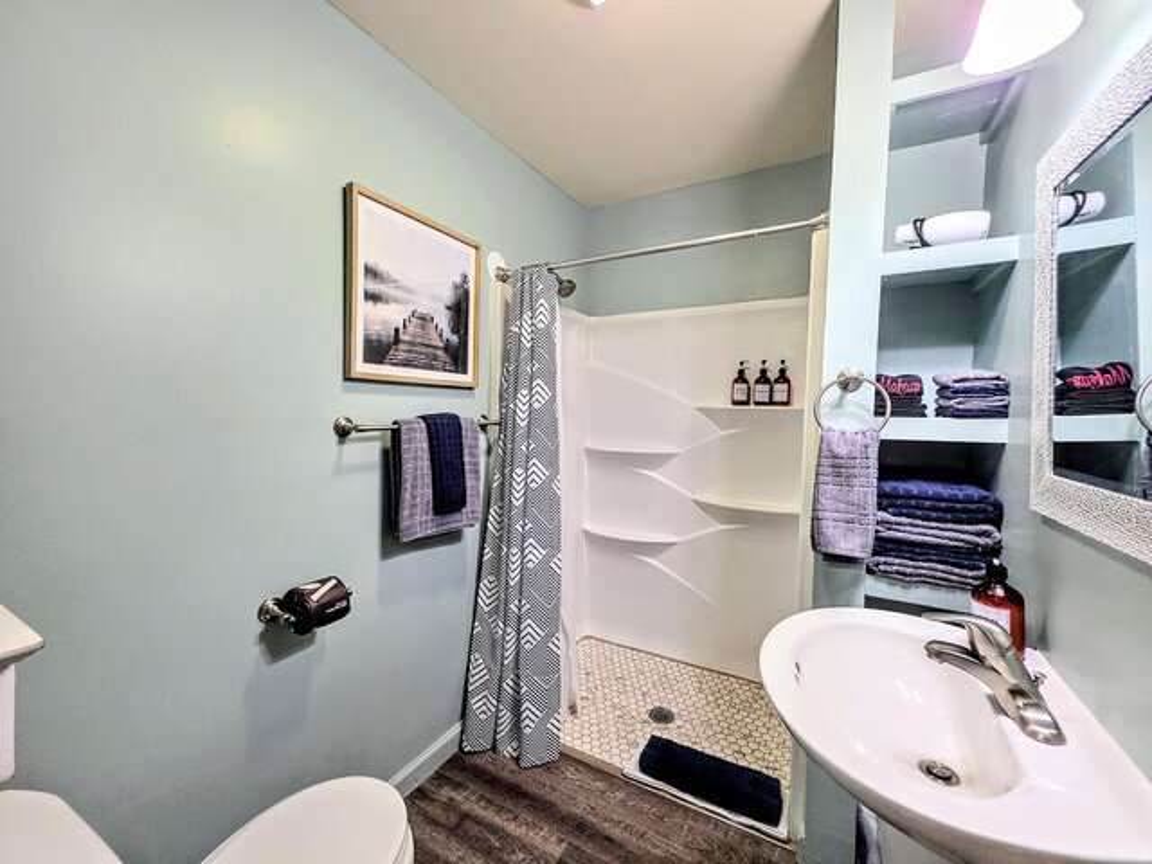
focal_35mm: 13
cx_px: 576
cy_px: 432
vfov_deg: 89.9
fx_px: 433
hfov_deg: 106.2
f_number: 1.9
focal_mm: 2.2
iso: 250
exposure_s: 1/120
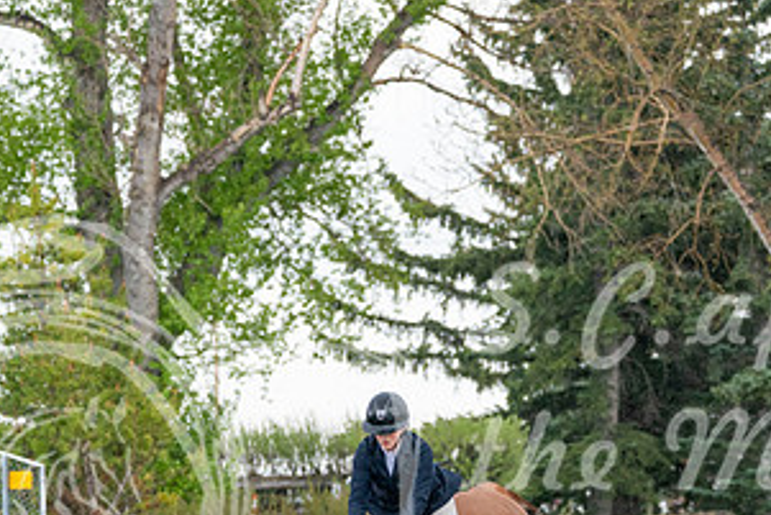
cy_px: 462
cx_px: 418
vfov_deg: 4.0
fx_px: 7392
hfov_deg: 6.0
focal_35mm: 345
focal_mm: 179
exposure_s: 1/1250
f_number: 5.6
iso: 2000
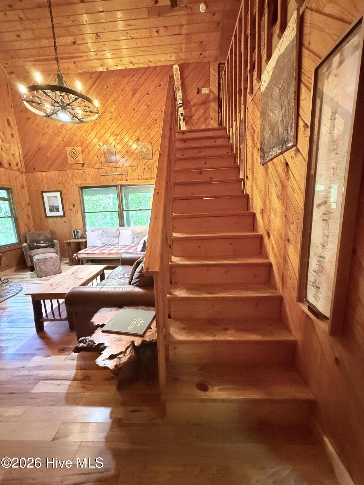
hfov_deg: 85.7
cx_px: 182
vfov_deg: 102.1
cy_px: 242
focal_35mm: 14
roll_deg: +2.1
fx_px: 196
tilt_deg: -9.7
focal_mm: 2.22
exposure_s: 1/40
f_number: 2.2
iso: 1250
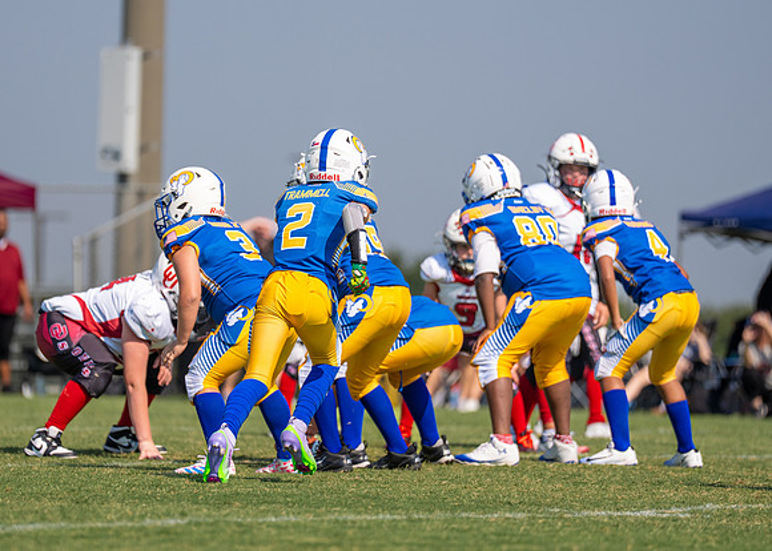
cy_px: 260
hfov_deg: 6.6
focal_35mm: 306
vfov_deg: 4.7
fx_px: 6716
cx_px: 298
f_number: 2.8
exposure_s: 1/4000
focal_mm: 200
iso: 160
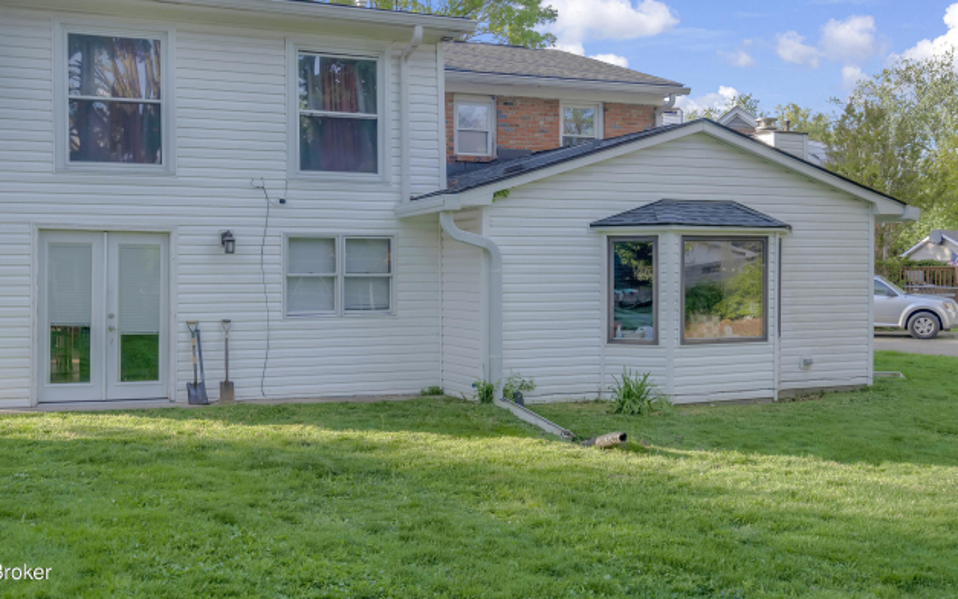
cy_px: 225
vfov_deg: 32.6
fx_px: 1018
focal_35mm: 39
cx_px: 423
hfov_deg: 50.3
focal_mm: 32
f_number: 4
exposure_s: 1/320
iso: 100
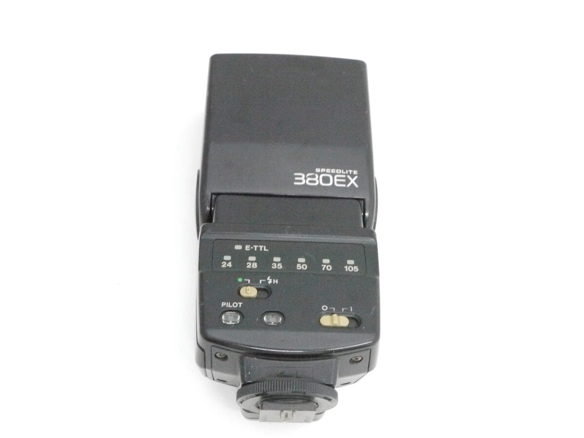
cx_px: 292
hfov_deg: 42.9
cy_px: 219
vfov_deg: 32.9
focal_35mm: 44
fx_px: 742
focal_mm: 22
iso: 3200
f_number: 14
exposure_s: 1/20
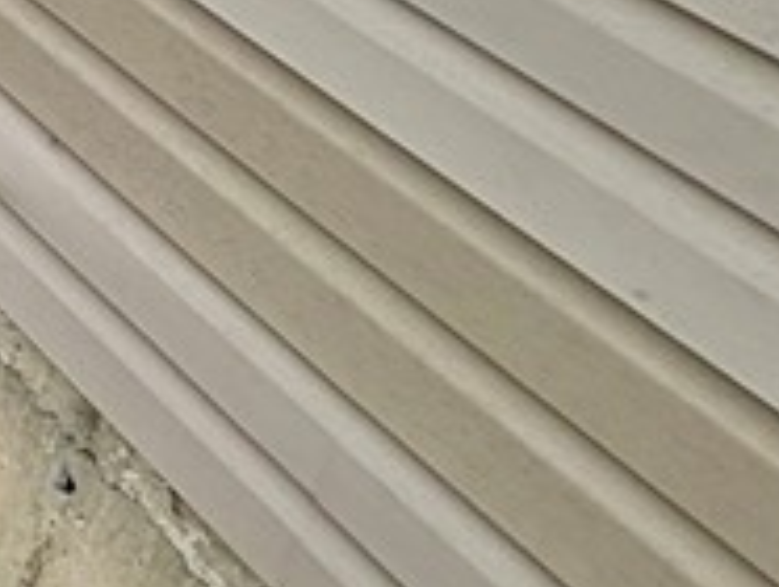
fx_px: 1735
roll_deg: -1.0
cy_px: -369
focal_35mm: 77
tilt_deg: -21.5
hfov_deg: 13.2
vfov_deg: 16.8
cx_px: -1319
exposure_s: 1/864
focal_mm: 2.22
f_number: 2.2
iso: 50
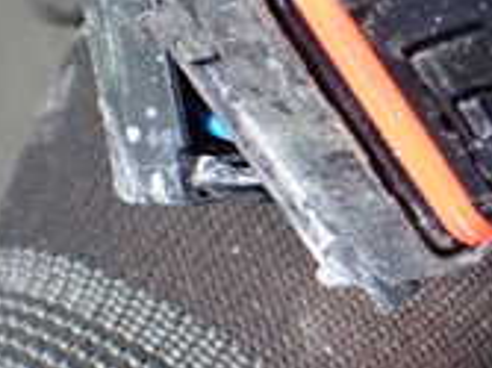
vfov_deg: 13.7
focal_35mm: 108
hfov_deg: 16.7
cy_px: 209
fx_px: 1534
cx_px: 719
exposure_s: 1/125
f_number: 2.3
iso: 640
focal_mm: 5.4
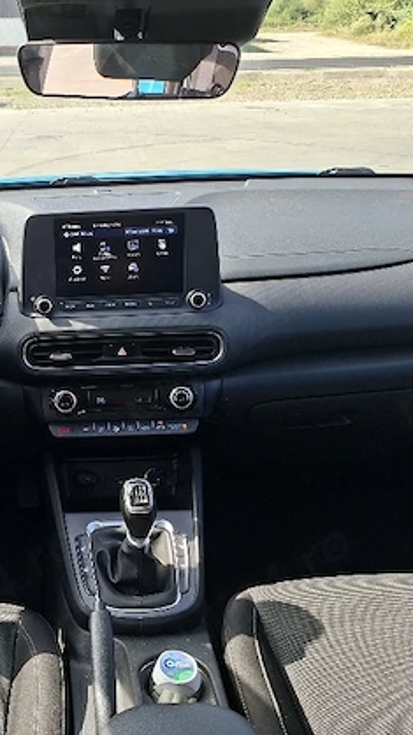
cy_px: 348
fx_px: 701
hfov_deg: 31.2
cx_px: 33
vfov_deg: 55.3
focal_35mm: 36
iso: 50
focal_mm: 5.54
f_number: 1.8
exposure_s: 1/400
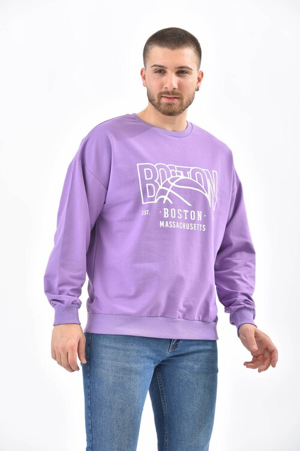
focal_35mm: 116
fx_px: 1450
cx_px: 150
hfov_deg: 11.8
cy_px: 226
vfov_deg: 17.6
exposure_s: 1/160
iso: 100
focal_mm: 116
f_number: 7.1
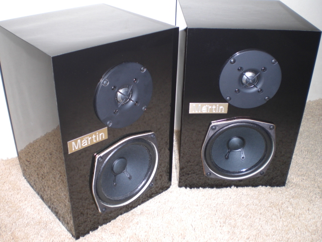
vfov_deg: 37.7
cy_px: 121
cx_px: 161
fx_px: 353
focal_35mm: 38
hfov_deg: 49.0
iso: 100
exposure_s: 1/60
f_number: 3.1
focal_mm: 6.3
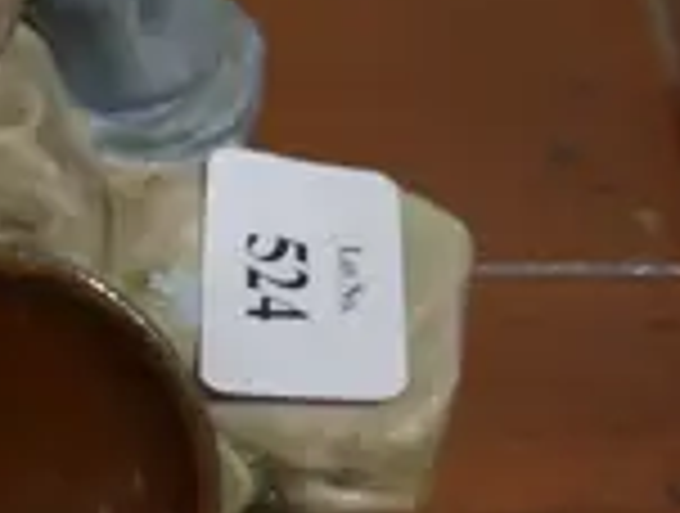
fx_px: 3997
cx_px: 54
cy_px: -718
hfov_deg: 9.7
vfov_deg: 6.9
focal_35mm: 203
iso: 200
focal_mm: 15
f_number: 3.6
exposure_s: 1/60
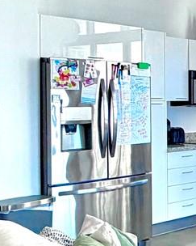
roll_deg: +1.2
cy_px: 104
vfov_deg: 26.4
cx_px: 392
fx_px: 522
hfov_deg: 16.3
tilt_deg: -1.0
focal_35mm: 72
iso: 64
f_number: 2.2
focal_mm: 2.22
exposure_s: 1/152
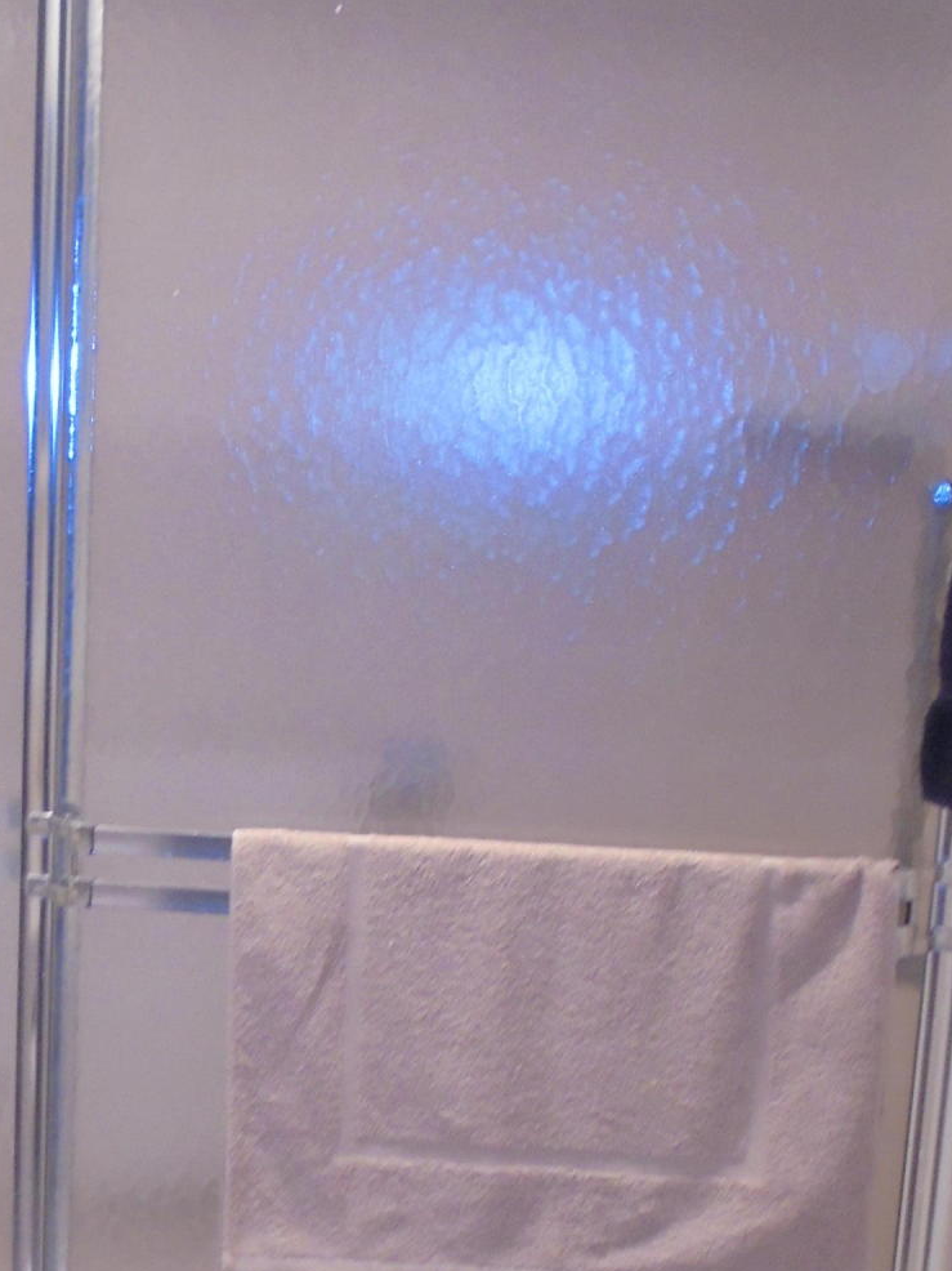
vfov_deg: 27.9
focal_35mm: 69
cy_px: 896
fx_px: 2531
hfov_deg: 20.7
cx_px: 45
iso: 160
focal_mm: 6.1
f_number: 4
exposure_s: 1/30
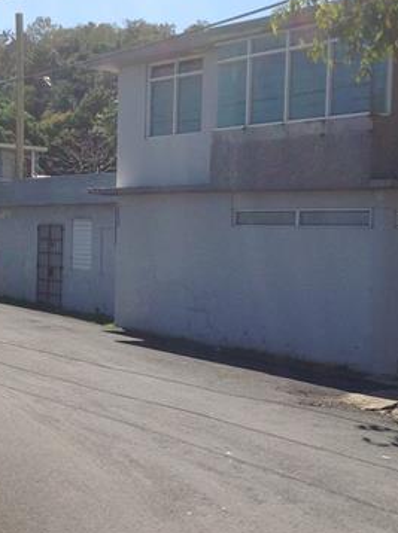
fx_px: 1154
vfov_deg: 26.0
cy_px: 290
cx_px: 192
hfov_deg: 19.6
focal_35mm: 75
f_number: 2.4
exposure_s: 1/2326
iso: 50
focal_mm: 4.28
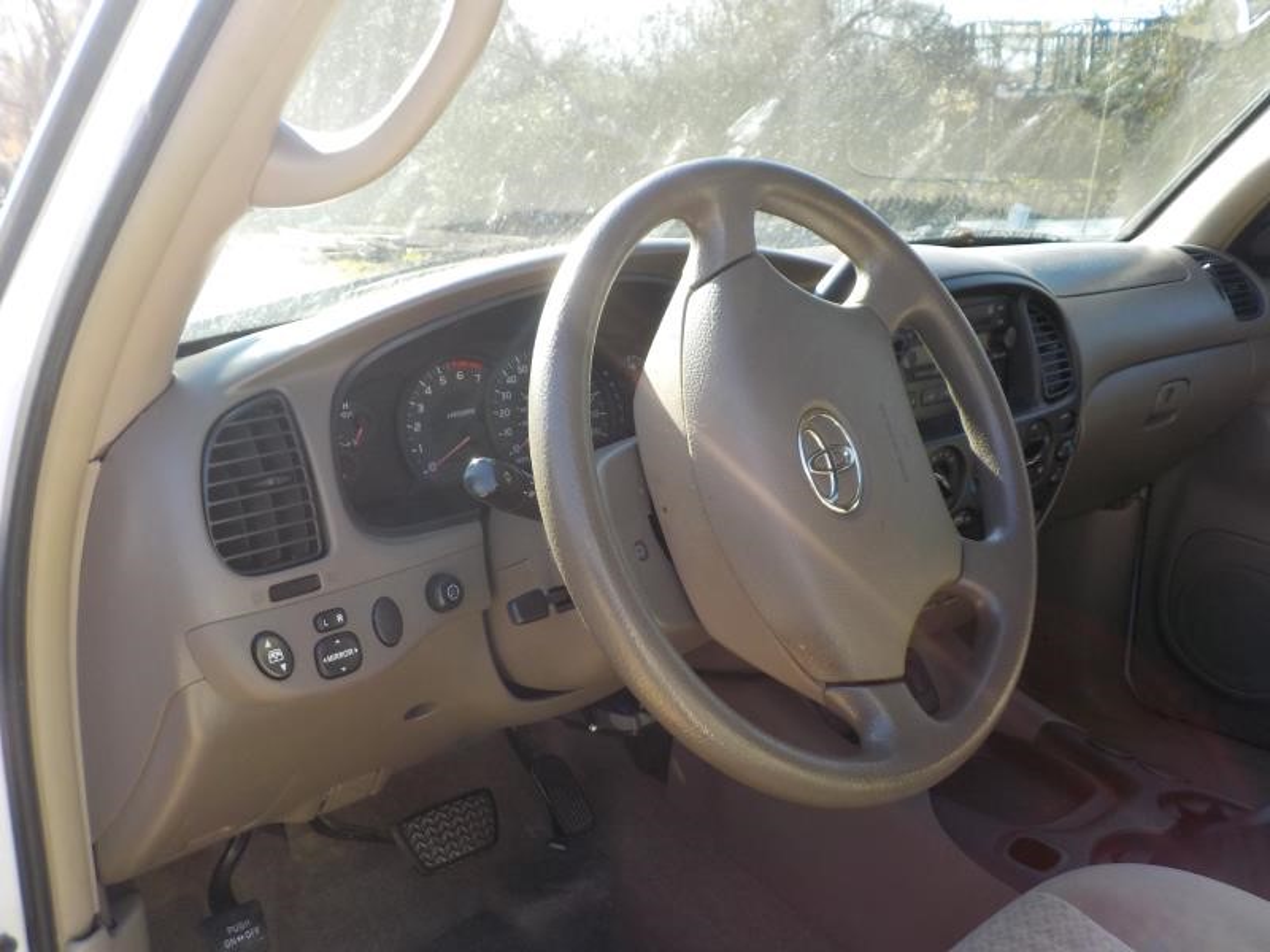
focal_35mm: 30
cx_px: 635
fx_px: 1101
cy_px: 476
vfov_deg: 46.8
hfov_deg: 60.0
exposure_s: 1/125
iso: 125
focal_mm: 4.1
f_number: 3.3
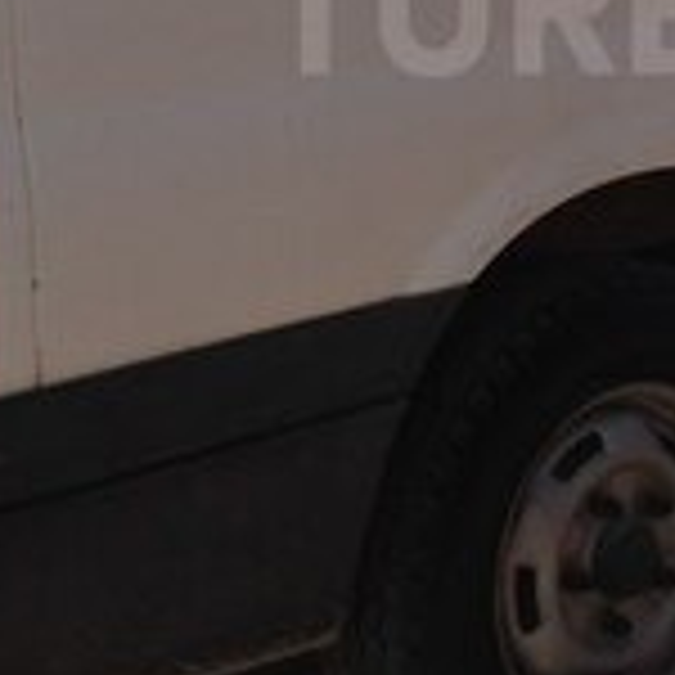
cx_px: 724
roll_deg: +2.2
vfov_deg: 13.5
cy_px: 7
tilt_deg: -6.8
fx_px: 2824
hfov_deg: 13.4
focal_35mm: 128
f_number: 2.4
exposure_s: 1/2463
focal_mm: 4.12
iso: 50
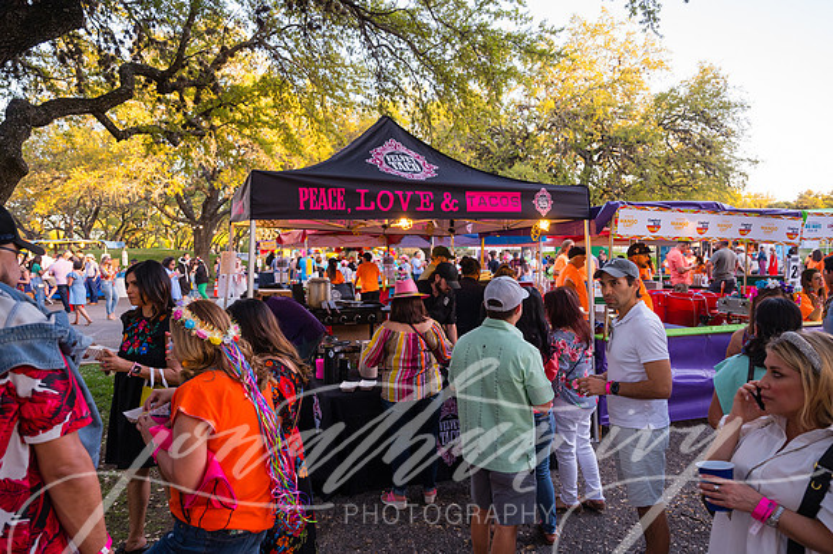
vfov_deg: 53.1
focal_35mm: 24
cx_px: 416
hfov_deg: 73.8
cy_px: 277
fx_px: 555
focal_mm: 24
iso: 1250
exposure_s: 1/500
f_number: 4
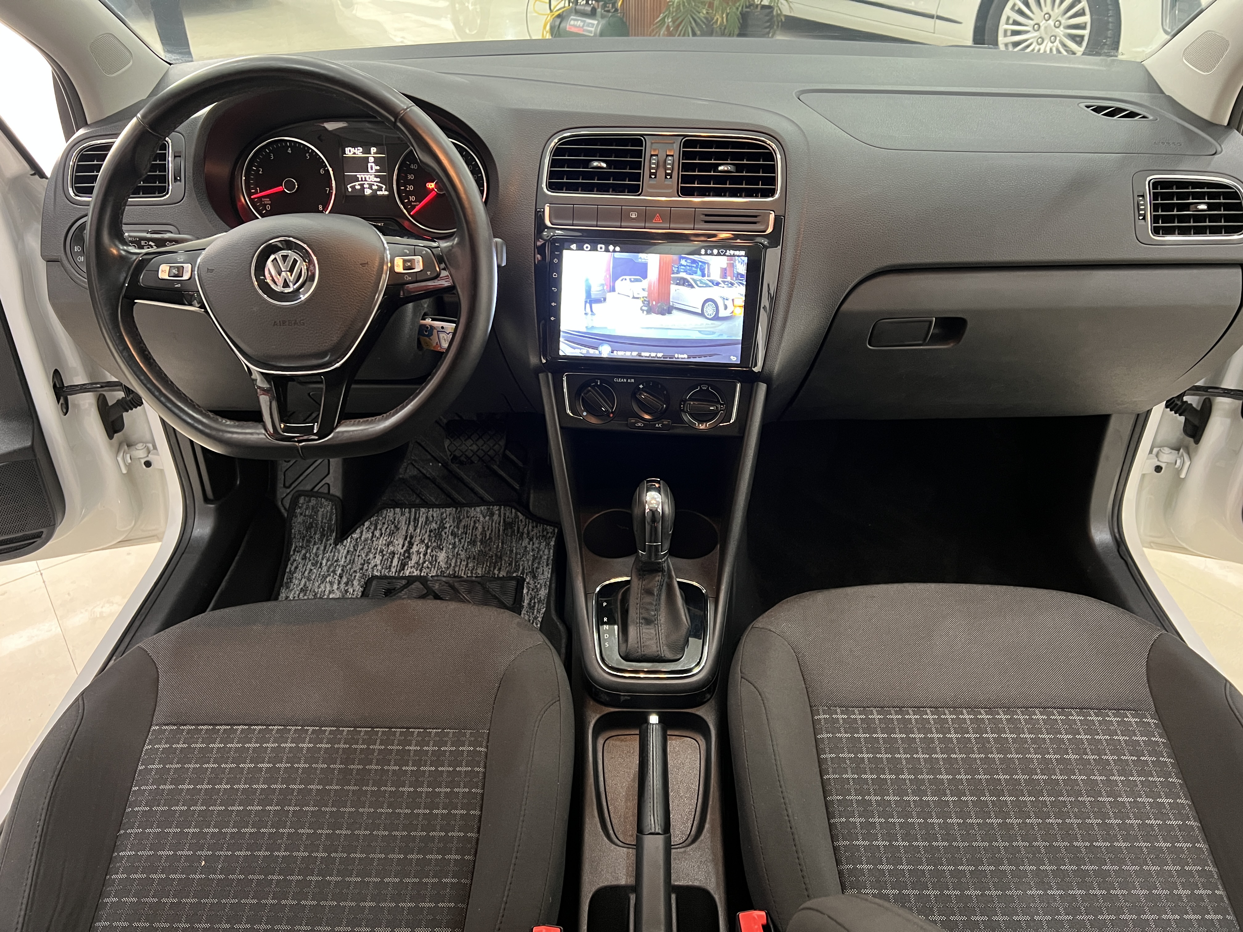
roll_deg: +0.5
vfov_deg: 53.1
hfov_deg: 67.3
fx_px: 934
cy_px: 466
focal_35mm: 26
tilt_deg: -34.6
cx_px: 622
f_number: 1.5
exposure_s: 1/33
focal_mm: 5.7
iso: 500
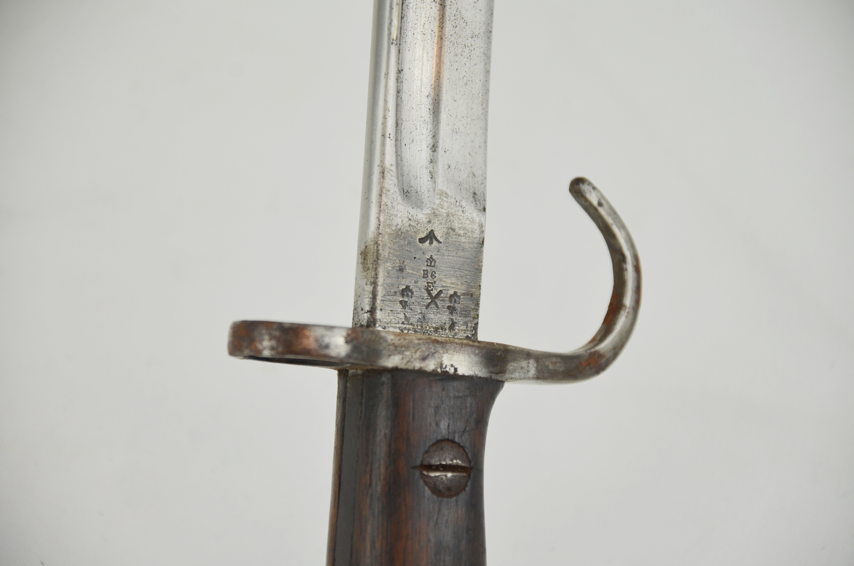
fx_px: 4794
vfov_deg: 6.8
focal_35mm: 202
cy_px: 283
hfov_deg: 10.2
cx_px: 427
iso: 500
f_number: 5.6
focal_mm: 135
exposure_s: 1/250
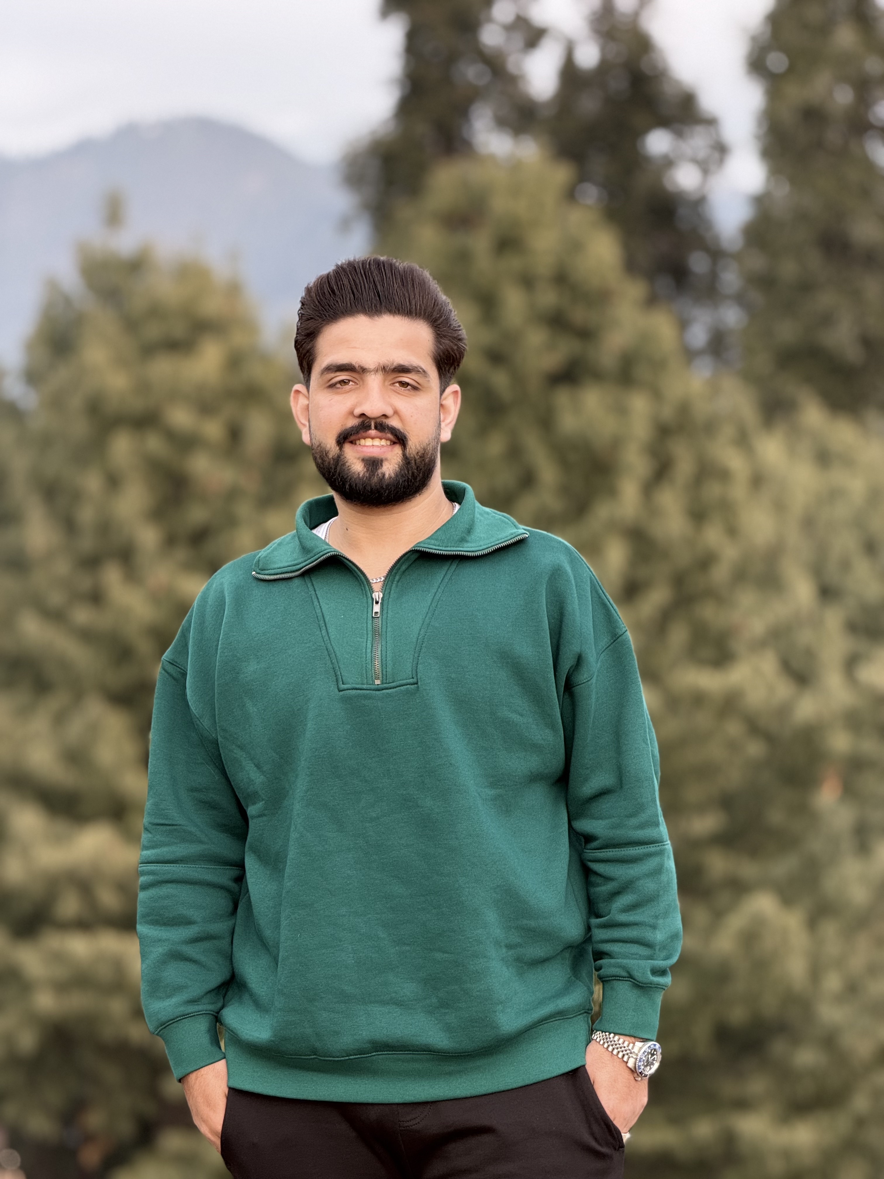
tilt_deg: -2.3
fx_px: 3405
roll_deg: -0.1
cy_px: 590
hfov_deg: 14.8
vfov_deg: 19.6
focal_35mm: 100
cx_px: 442
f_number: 2.8
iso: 125
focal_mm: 16.89
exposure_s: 1/121
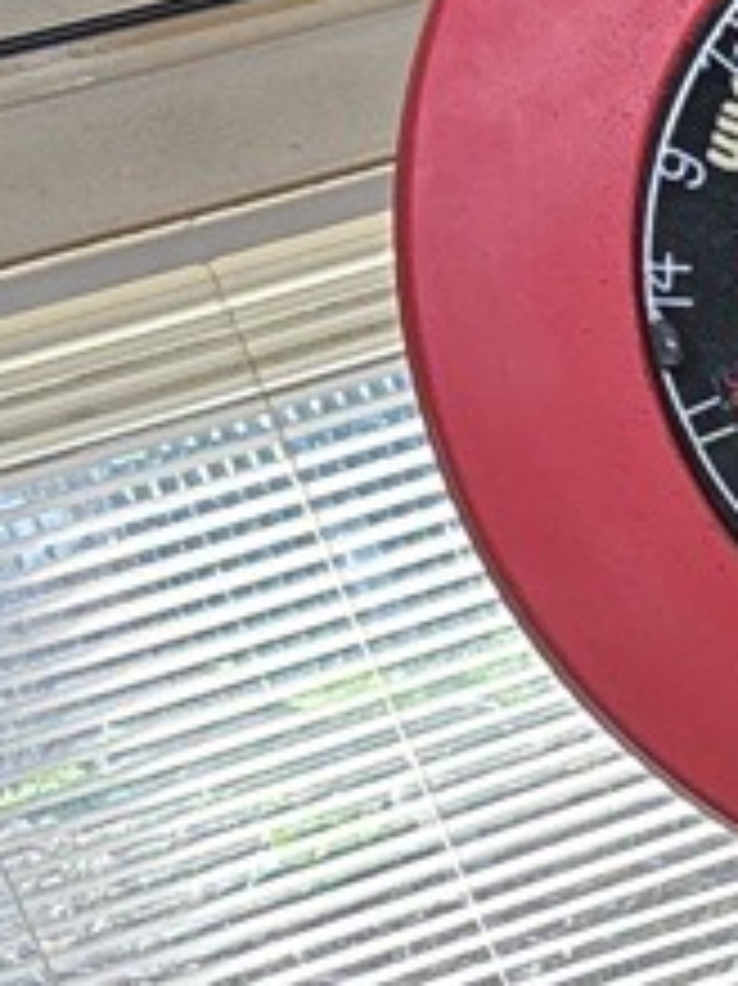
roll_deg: +19.1
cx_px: 2061
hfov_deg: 7.7
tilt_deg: -14.2
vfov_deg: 10.7
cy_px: 1859
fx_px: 4866
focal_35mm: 171
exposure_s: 1/50
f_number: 1.6
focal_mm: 5.96
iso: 80
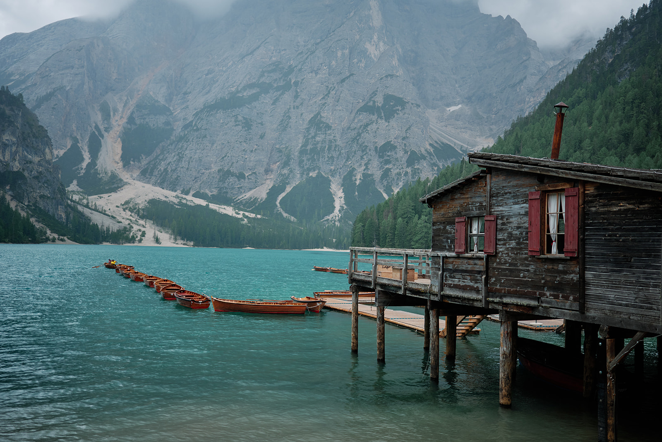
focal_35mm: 35
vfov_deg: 37.9
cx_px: 331
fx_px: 644
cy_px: 221
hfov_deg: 54.4
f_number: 1.4
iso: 125
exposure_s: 1/420
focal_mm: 23
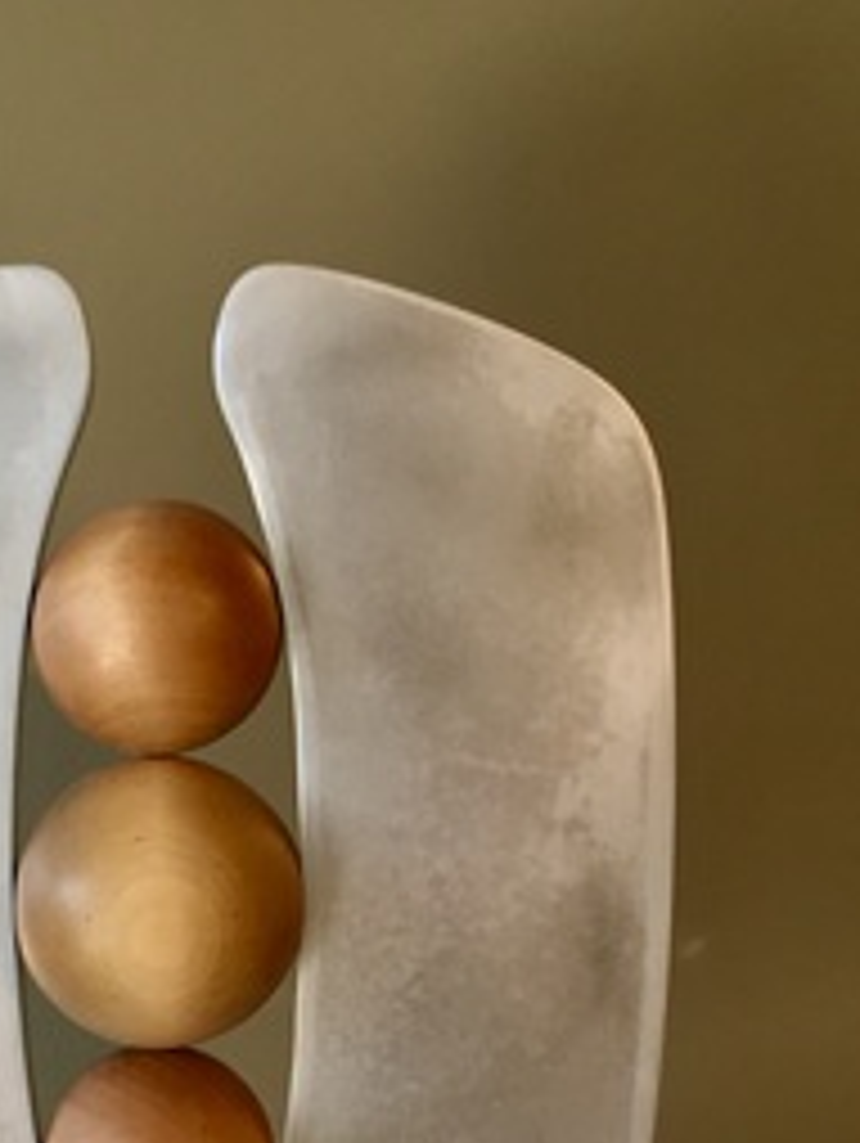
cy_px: 1116
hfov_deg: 25.2
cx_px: 151
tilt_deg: -13.8
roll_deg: +1.3
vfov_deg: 31.5
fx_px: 1885
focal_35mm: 57
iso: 80
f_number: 2.2
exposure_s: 1/30
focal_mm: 4.15
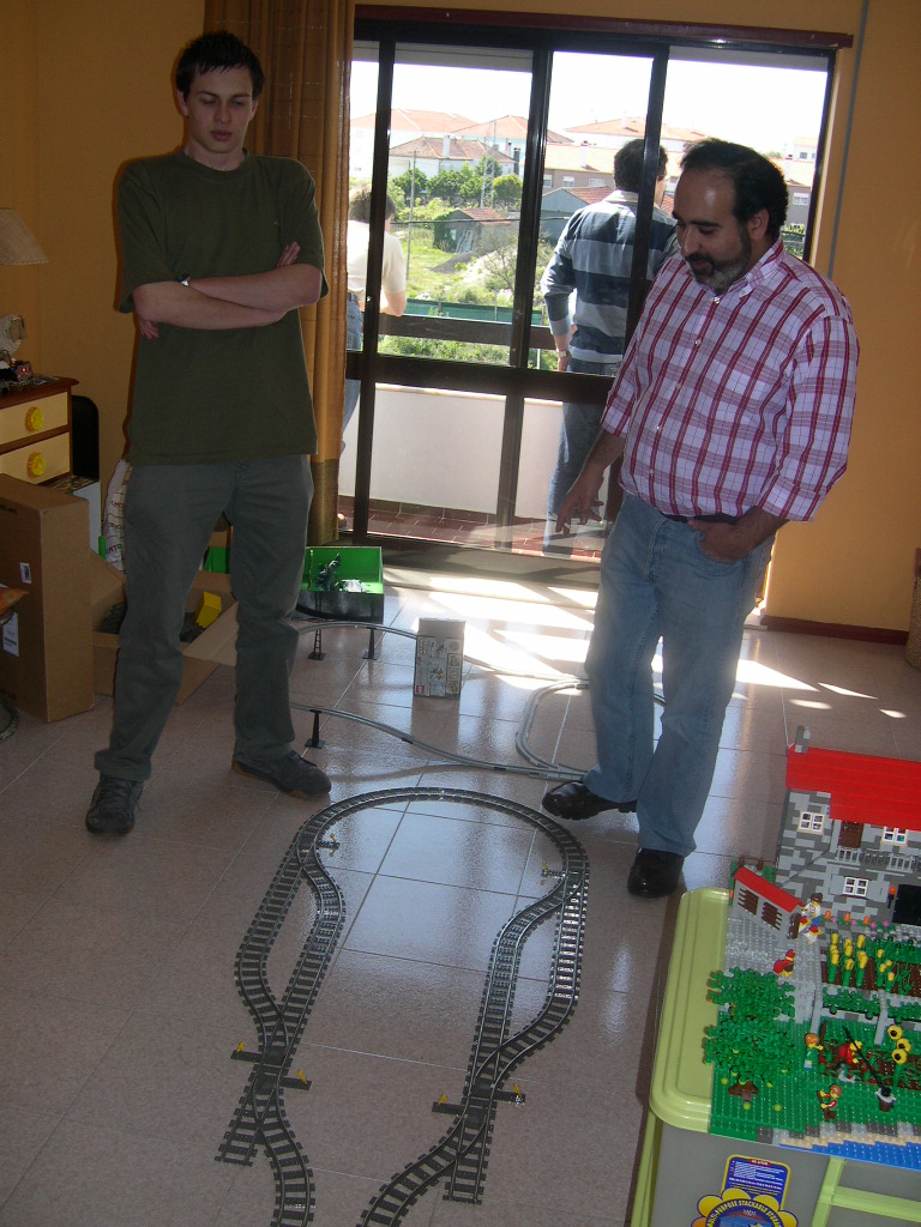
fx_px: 1348
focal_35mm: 38
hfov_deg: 37.7
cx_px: 460
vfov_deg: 49.0
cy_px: 614
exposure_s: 1/236
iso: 100
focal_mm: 8
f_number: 2.8
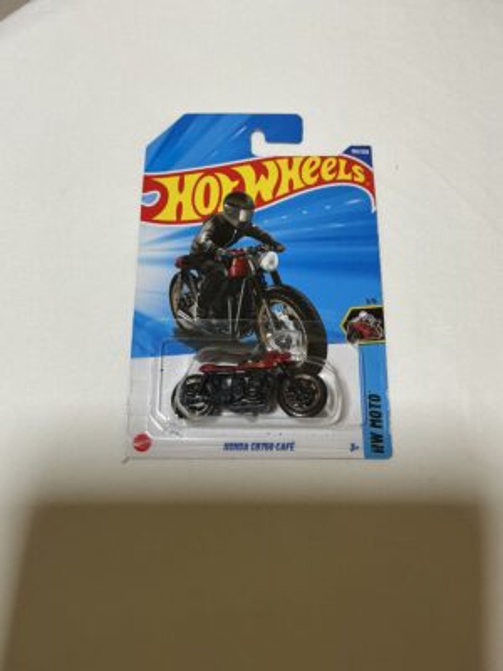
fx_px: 562
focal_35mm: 29
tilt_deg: -73.2
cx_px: 252
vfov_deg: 61.7
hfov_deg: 48.2
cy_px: 336
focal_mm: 3
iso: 100
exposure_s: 1/60
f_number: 1.8
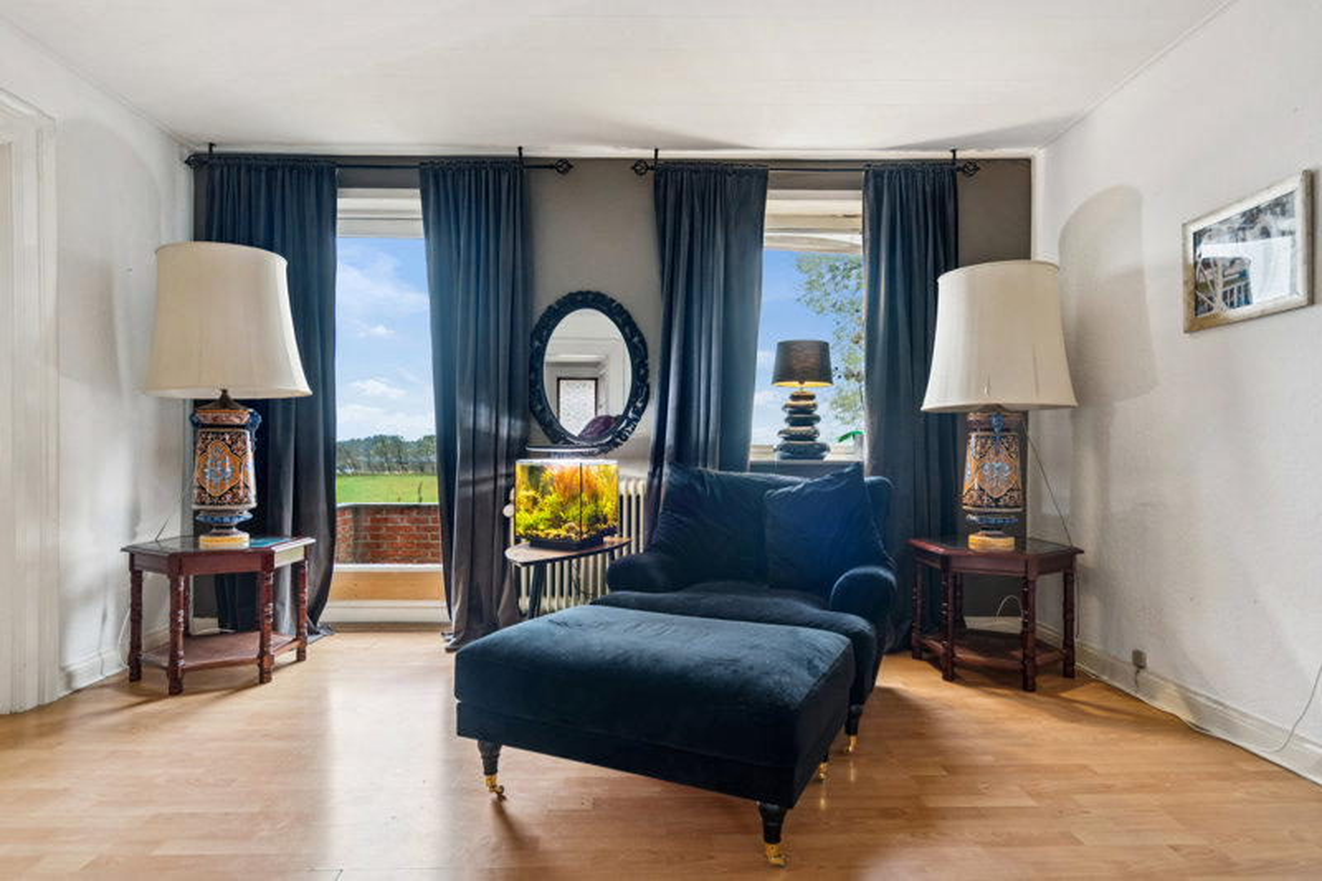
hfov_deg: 84.0
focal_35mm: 20
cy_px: 440
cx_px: 661
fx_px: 734
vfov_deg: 61.9
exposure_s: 1/15
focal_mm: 20
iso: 400
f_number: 4
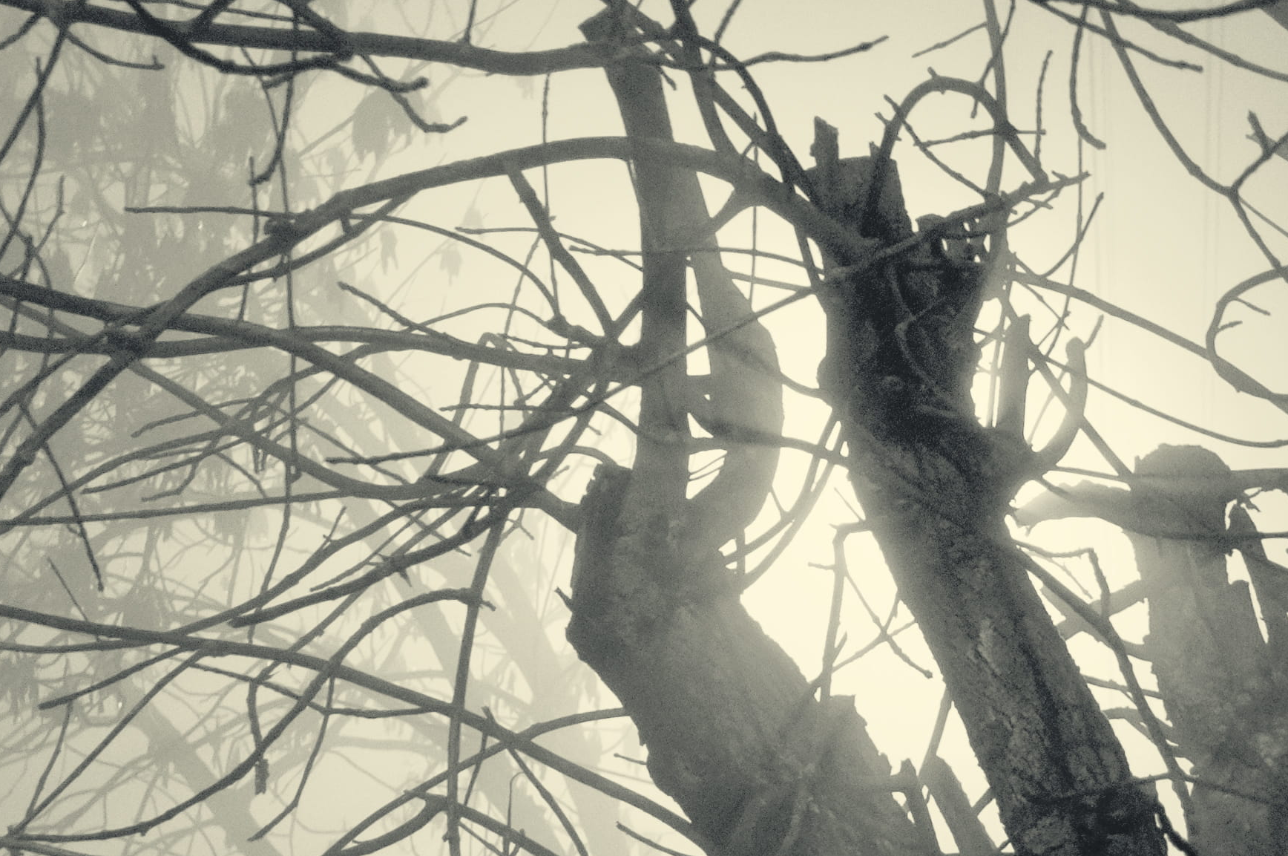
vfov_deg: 10.8
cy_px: 569
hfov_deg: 16.2
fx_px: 4502
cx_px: 934
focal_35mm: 126
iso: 1600
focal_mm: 34
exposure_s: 1/6
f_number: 5
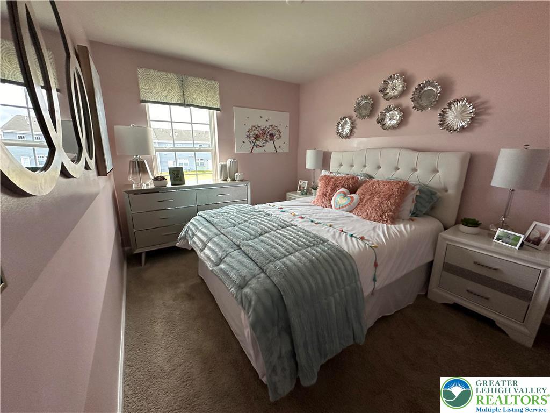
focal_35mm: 14
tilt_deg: -14.6
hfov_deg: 102.1
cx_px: 275
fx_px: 222
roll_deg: -1.4
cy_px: 206
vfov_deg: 85.7
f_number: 2.2
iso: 320
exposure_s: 1/93
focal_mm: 2.22
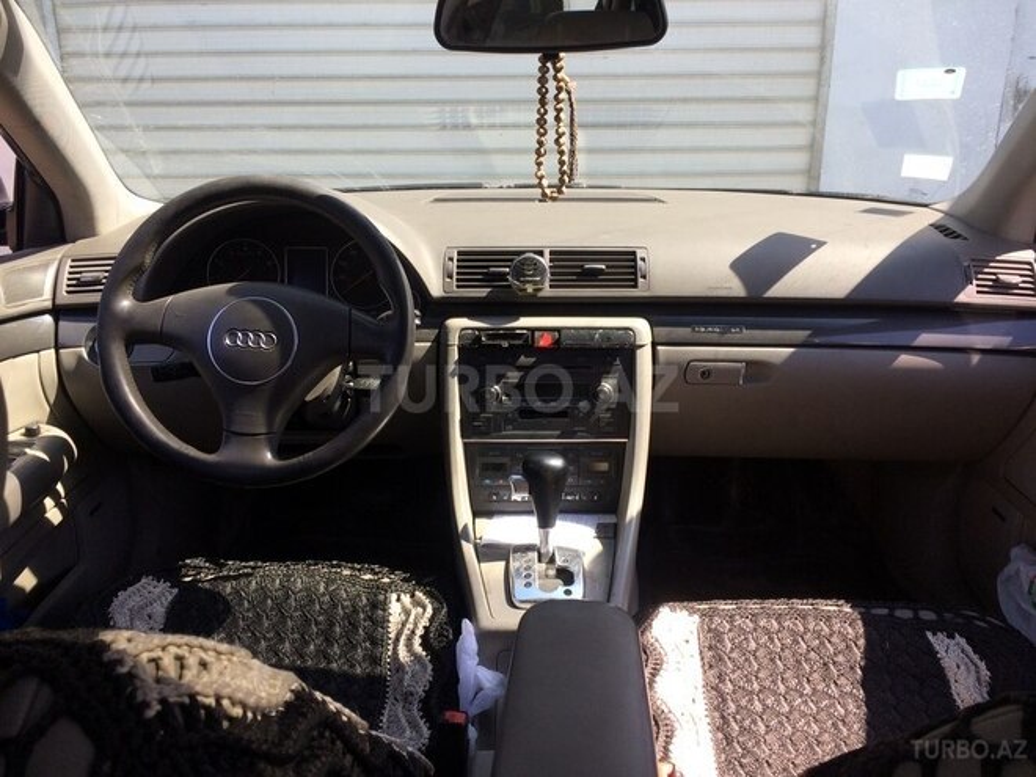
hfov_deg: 61.7
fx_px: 868
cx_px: 518
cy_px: 388
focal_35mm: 29
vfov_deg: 48.2
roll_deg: +1.2
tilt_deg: -18.6
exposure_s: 1/406
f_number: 2.2
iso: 32
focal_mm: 4.15
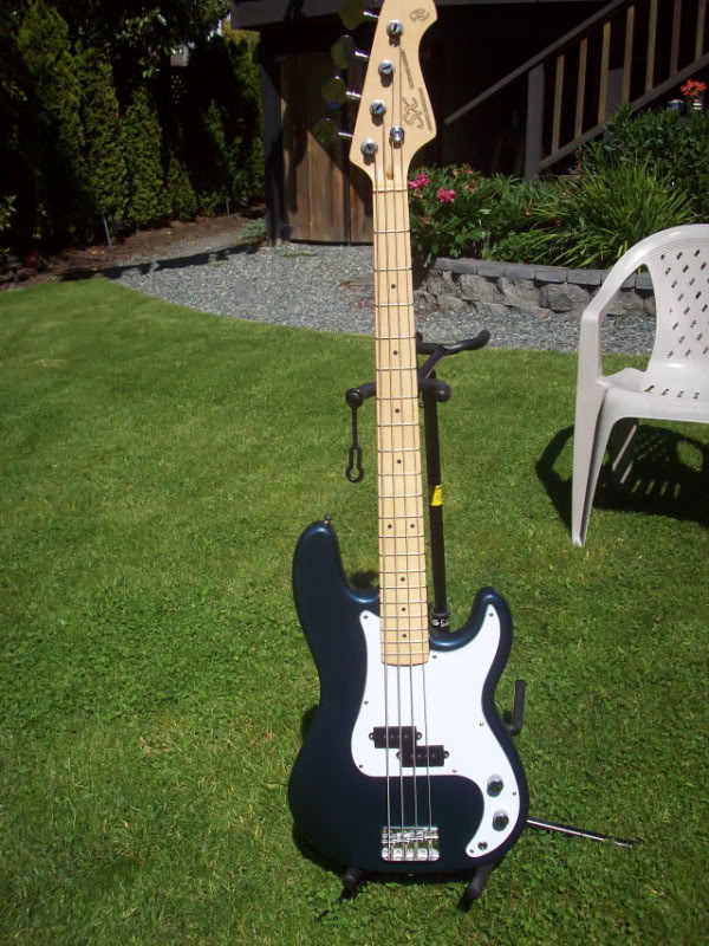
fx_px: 1010
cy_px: 473
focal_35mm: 37
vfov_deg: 50.1
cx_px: 354
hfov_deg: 38.7
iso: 80
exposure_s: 1/554
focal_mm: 6.2
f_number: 5.6
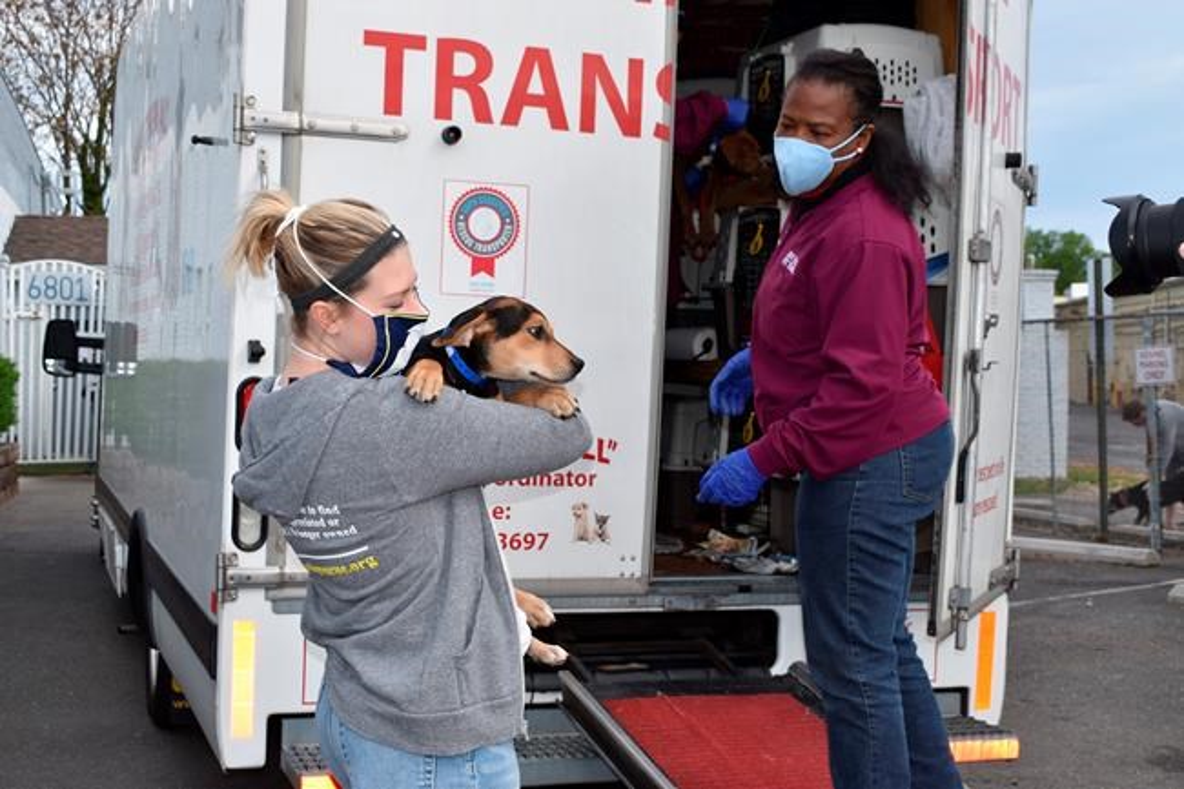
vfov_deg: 28.1
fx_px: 1578
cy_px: 394
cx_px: 592
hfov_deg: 41.1
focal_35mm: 48
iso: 100
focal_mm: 32
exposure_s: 1/200
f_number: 7.1
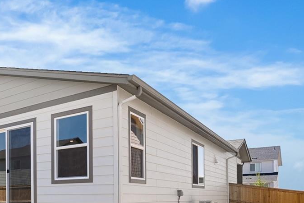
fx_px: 321
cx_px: -3
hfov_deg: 43.2
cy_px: 195
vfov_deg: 32.7
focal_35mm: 38
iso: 200
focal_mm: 16
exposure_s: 1/80
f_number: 8
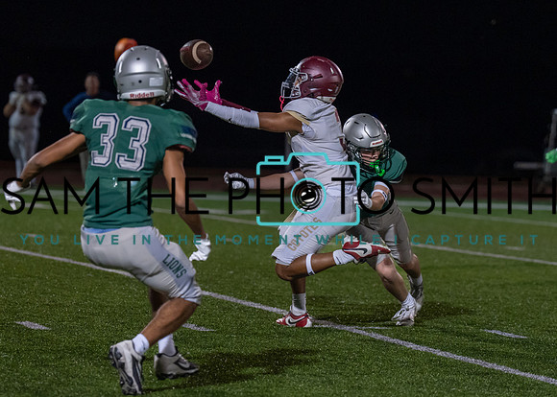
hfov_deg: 8.7
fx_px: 3645
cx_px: 289
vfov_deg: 6.2
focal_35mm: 230
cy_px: 158
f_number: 2.8
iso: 2500
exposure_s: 1/1000
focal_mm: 135
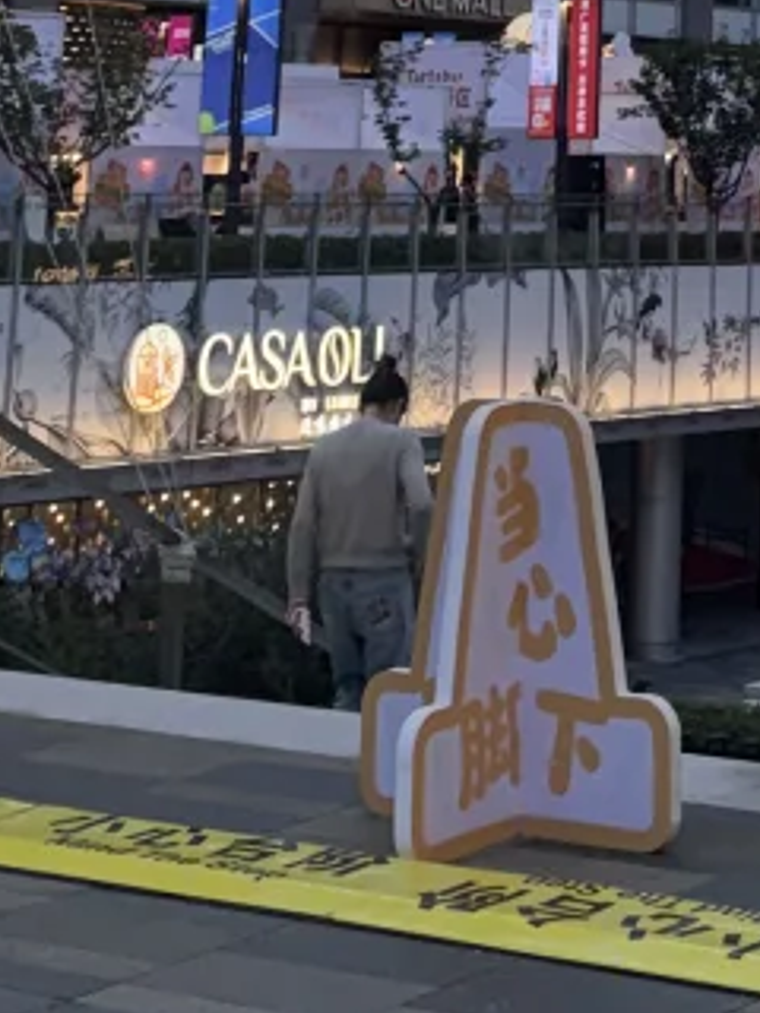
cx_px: 792
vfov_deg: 16.0
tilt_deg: +15.2
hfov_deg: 13.5
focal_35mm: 108
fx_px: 3162
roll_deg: -1.5
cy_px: -703
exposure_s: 1/130
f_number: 1.78
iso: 50
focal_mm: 6.76
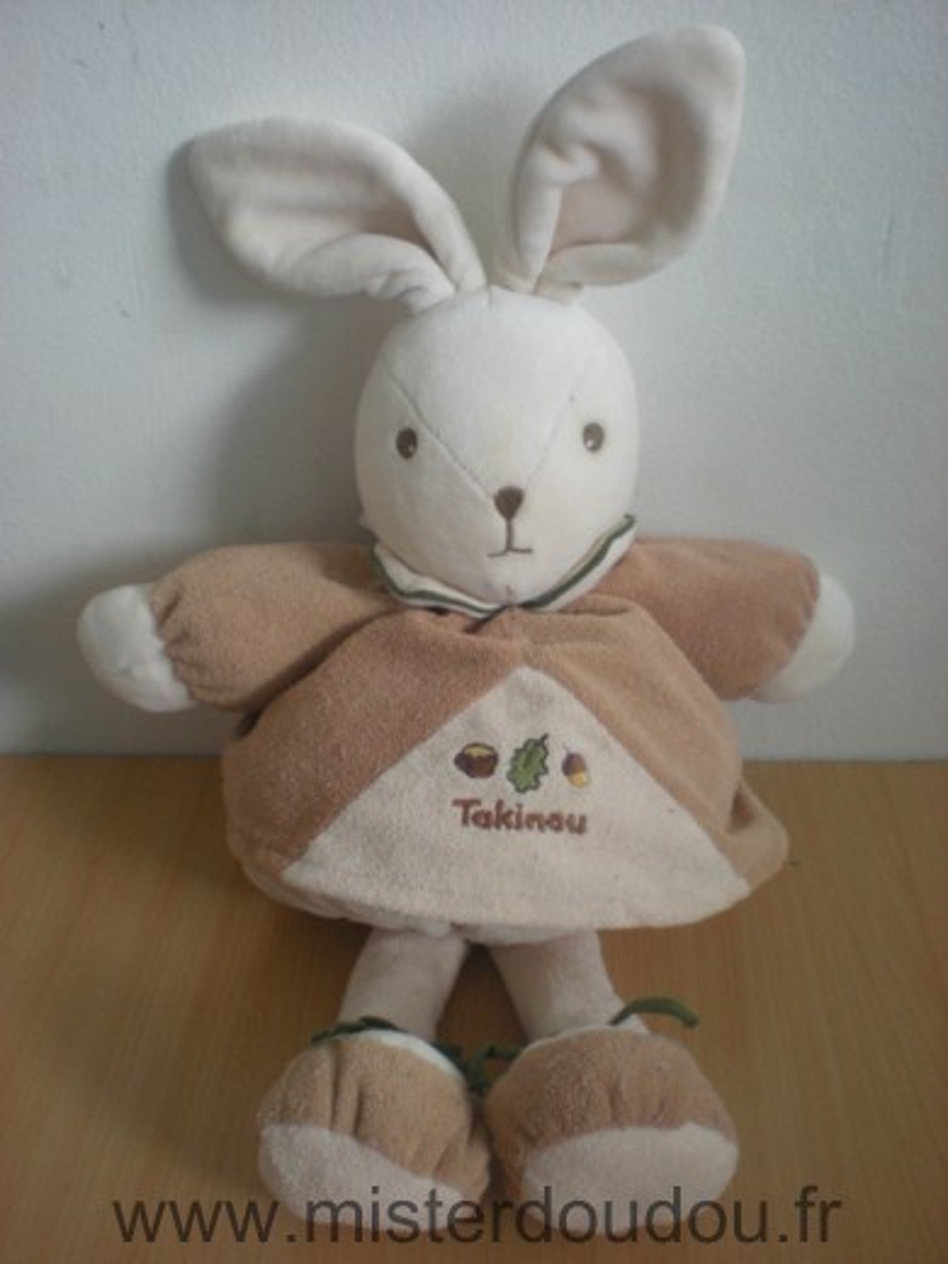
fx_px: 1388
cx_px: 474
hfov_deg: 37.7
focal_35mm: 38
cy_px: 632
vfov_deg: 49.0
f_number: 3.1
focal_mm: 6.3
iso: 200
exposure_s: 1/57.8
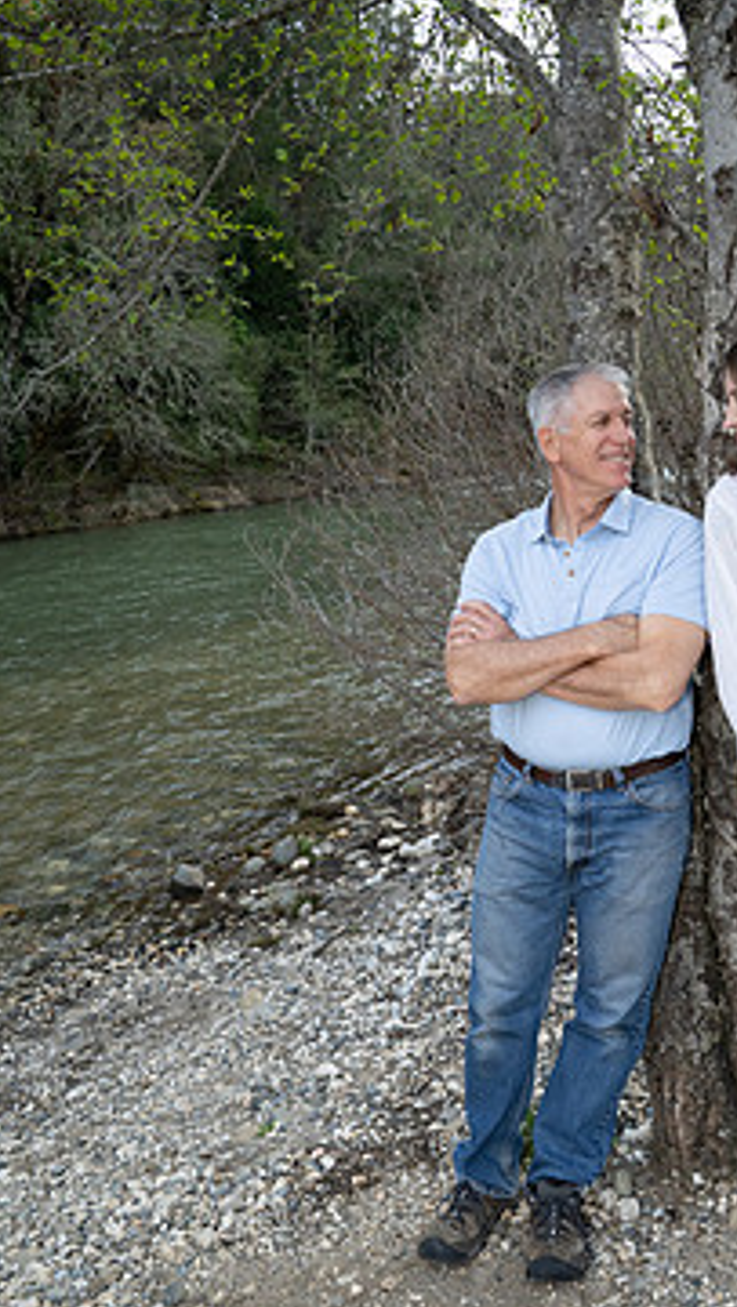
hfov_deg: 34.3
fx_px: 1179
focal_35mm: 34
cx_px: 512
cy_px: 675
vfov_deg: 58.0
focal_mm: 26
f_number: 6.3
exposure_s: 1/250
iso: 800
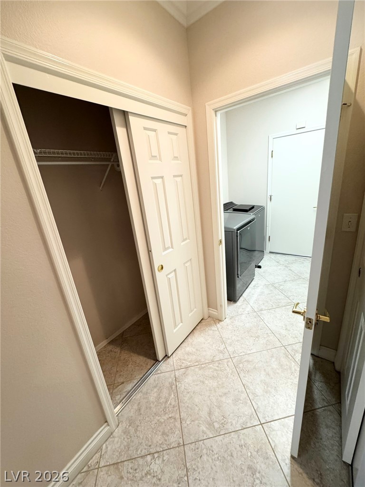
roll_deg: +6.9
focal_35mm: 14
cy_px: 244
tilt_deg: -16.2
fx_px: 197
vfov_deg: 102.1
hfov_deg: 85.7
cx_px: 182
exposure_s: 1/60
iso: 250
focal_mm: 2.22
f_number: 2.2
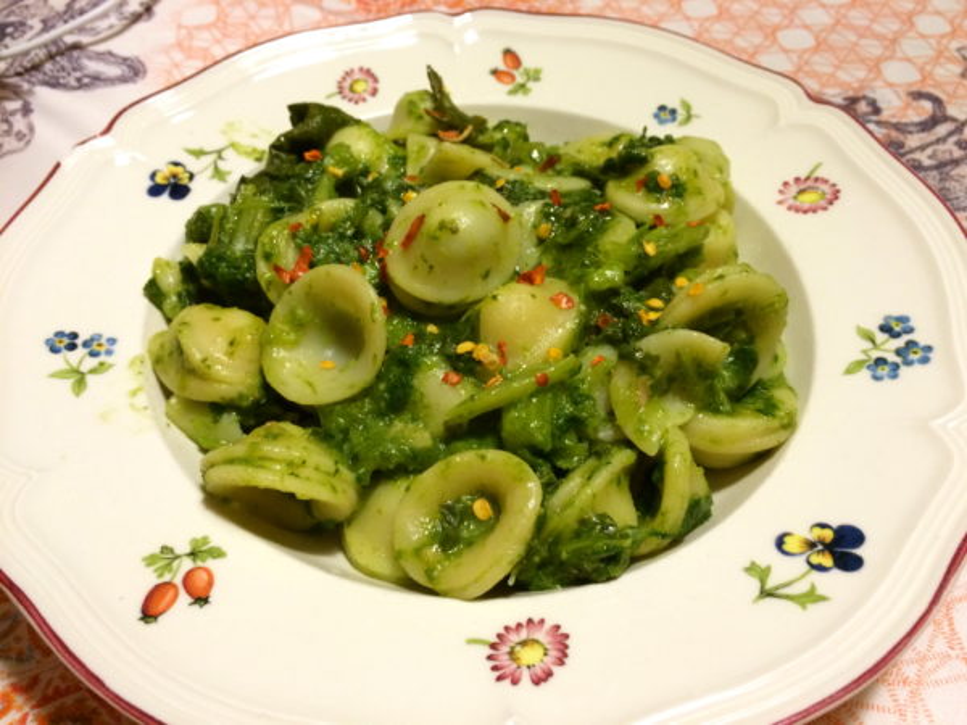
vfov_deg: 48.2
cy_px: 362
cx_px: 484
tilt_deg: -50.4
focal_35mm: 29
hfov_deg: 61.7
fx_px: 810
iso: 250
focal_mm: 4.15
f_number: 2.2
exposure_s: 1/33
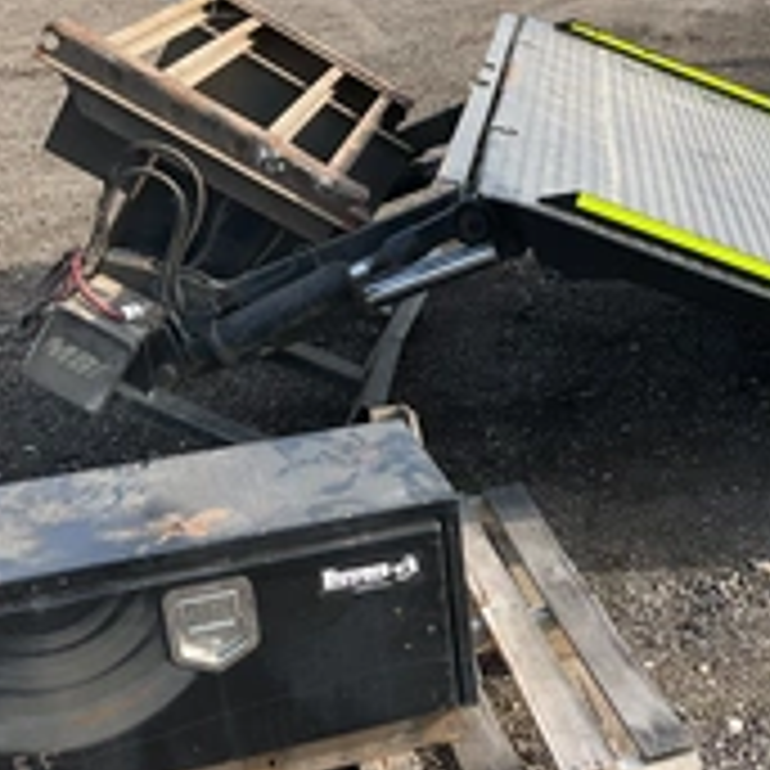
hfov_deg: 27.9
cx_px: 630
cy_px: 383
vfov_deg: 28.6
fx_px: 1510
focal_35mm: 60
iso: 25
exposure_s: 1/519
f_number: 1.8
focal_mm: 3
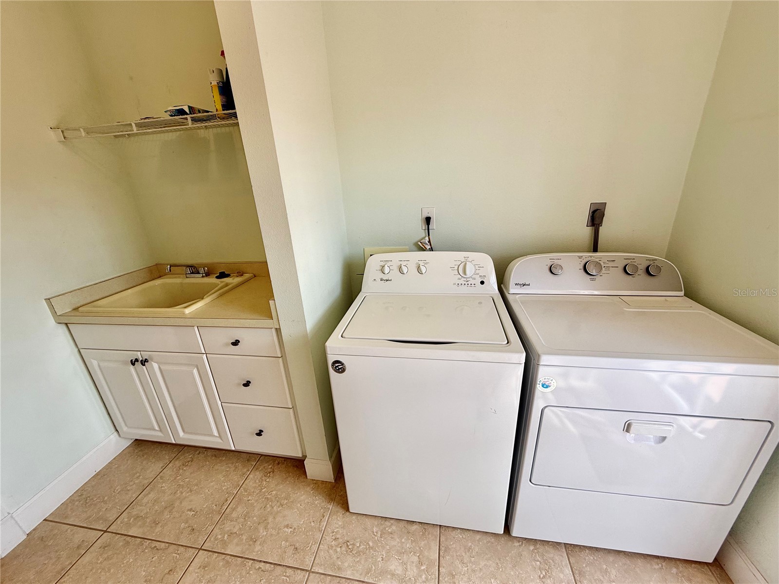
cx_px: 390
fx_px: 315
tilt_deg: -20.2
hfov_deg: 102.1
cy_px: 292
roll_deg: +3.6
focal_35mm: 14
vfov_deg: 85.7
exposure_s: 1/106
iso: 50
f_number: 2.2
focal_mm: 2.22
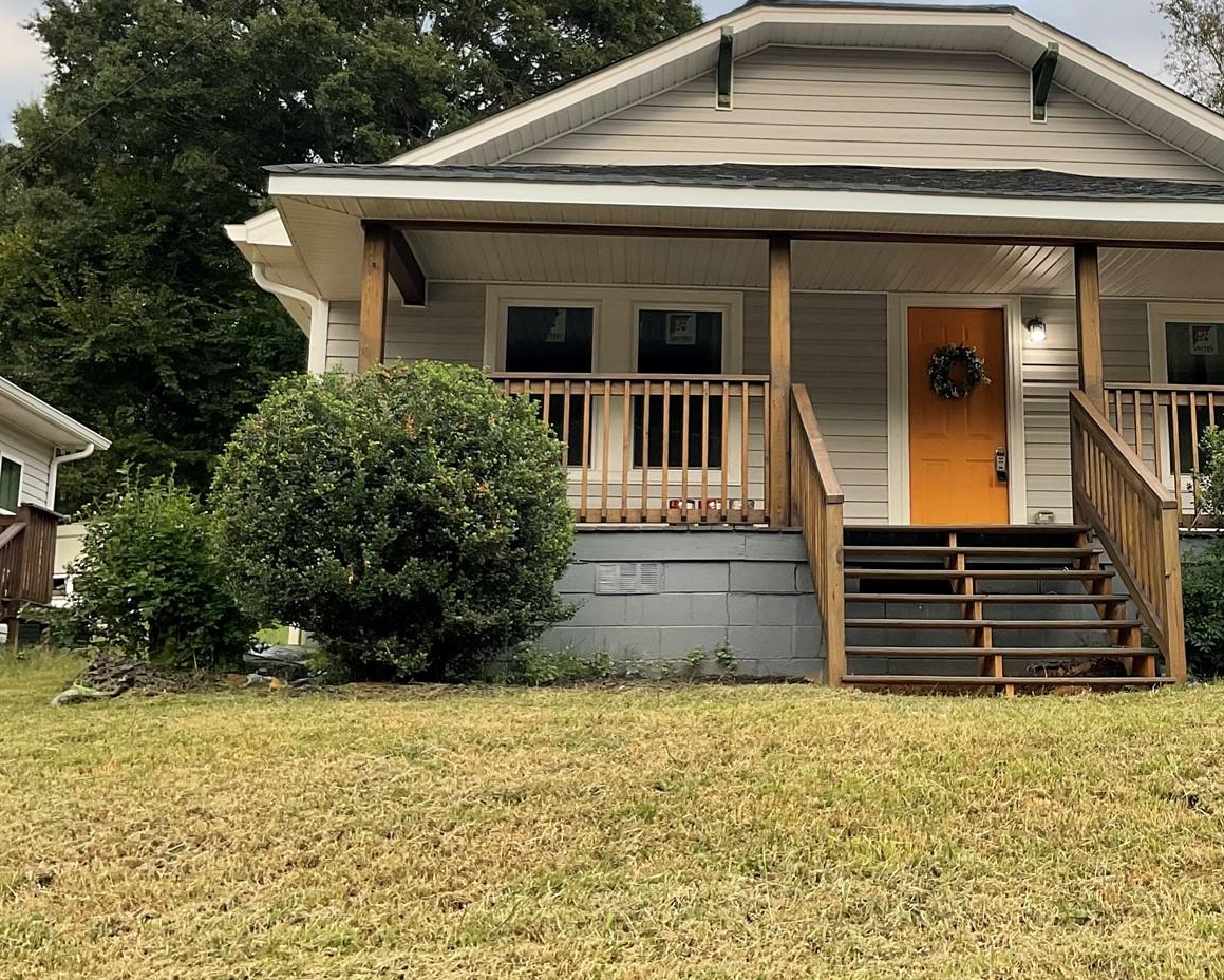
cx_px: 888
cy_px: 339
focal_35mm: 50
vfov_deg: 30.1
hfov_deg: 36.6
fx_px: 1812
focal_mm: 3
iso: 16
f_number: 1.8
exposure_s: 1/211
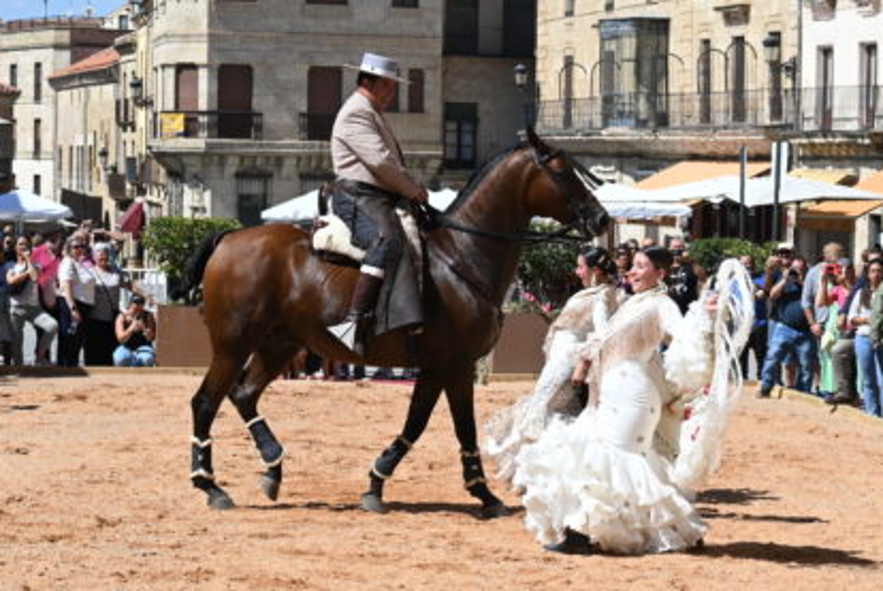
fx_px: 2529
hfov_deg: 19.8
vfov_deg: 13.3
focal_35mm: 103
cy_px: 307
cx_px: 420
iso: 400
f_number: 8
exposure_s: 1/1250
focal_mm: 65
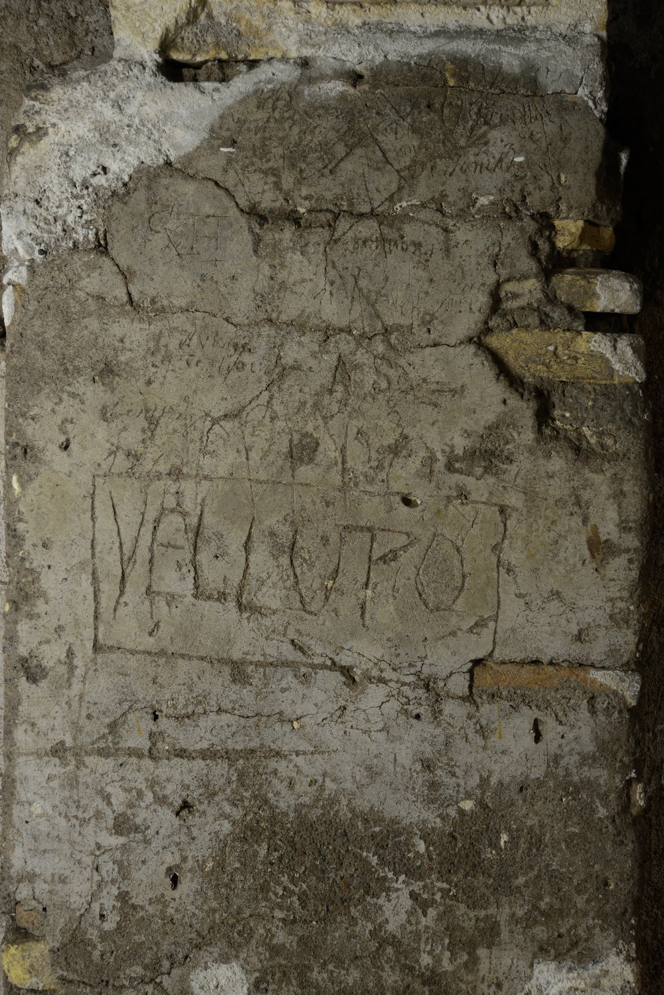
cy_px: 498
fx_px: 1050
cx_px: 332
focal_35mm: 38
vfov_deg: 50.7
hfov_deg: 35.1
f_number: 22
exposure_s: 2.5
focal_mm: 38
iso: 200
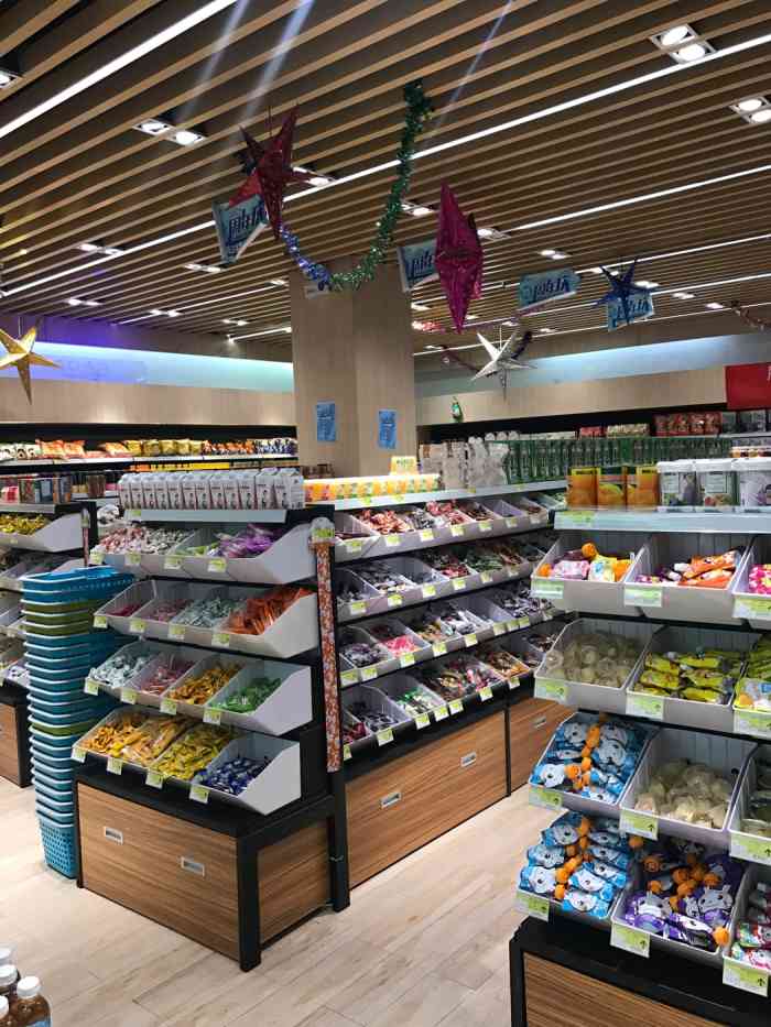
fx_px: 831
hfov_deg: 49.8
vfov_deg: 63.4
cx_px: 386
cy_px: 514
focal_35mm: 28
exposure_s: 1/33
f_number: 1.8
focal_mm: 3.99
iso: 32
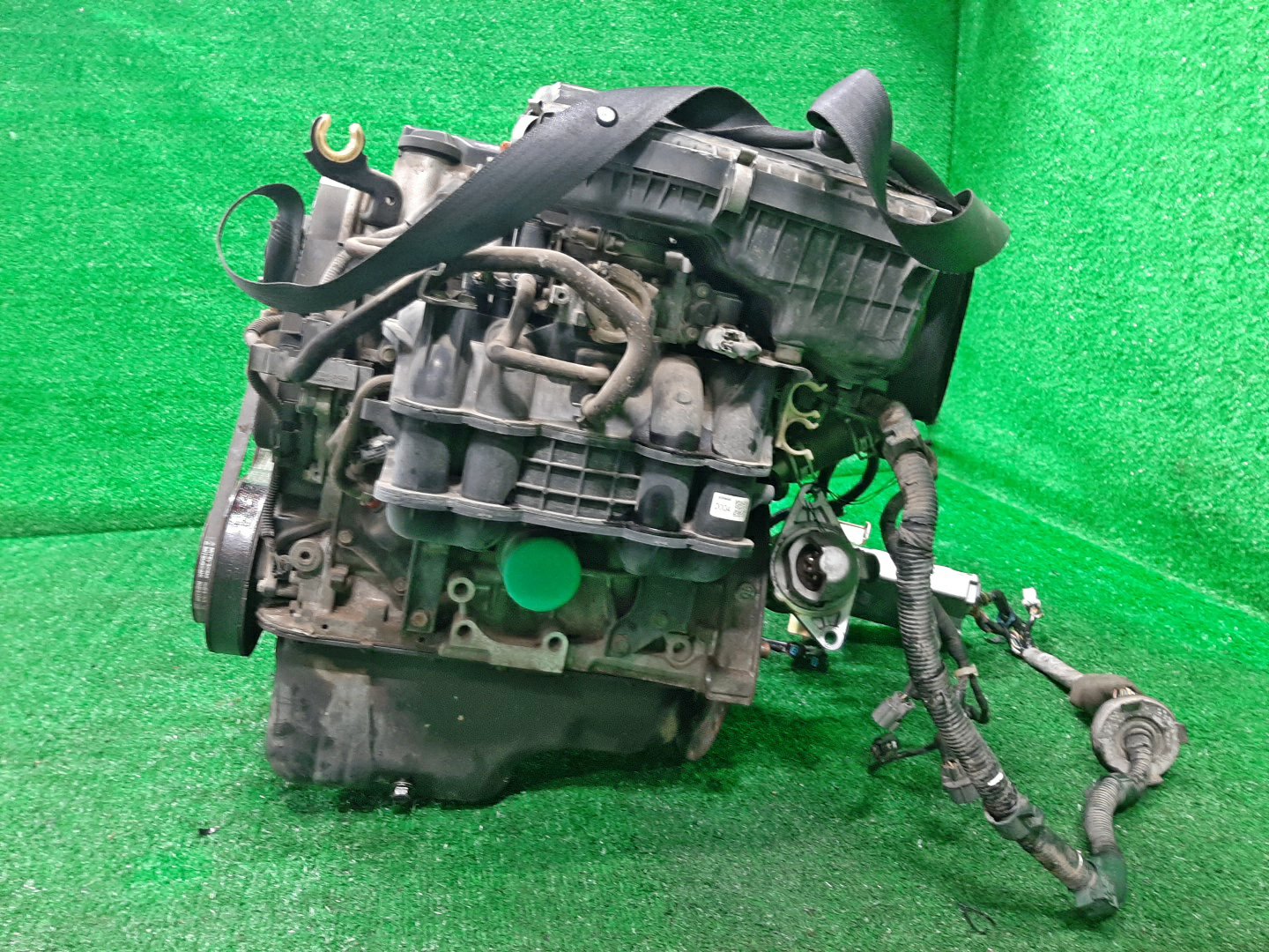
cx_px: 634
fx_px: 953
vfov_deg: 53.1
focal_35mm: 26
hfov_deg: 67.3
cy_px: 476
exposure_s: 1/25
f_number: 1.7
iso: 207
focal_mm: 3.93
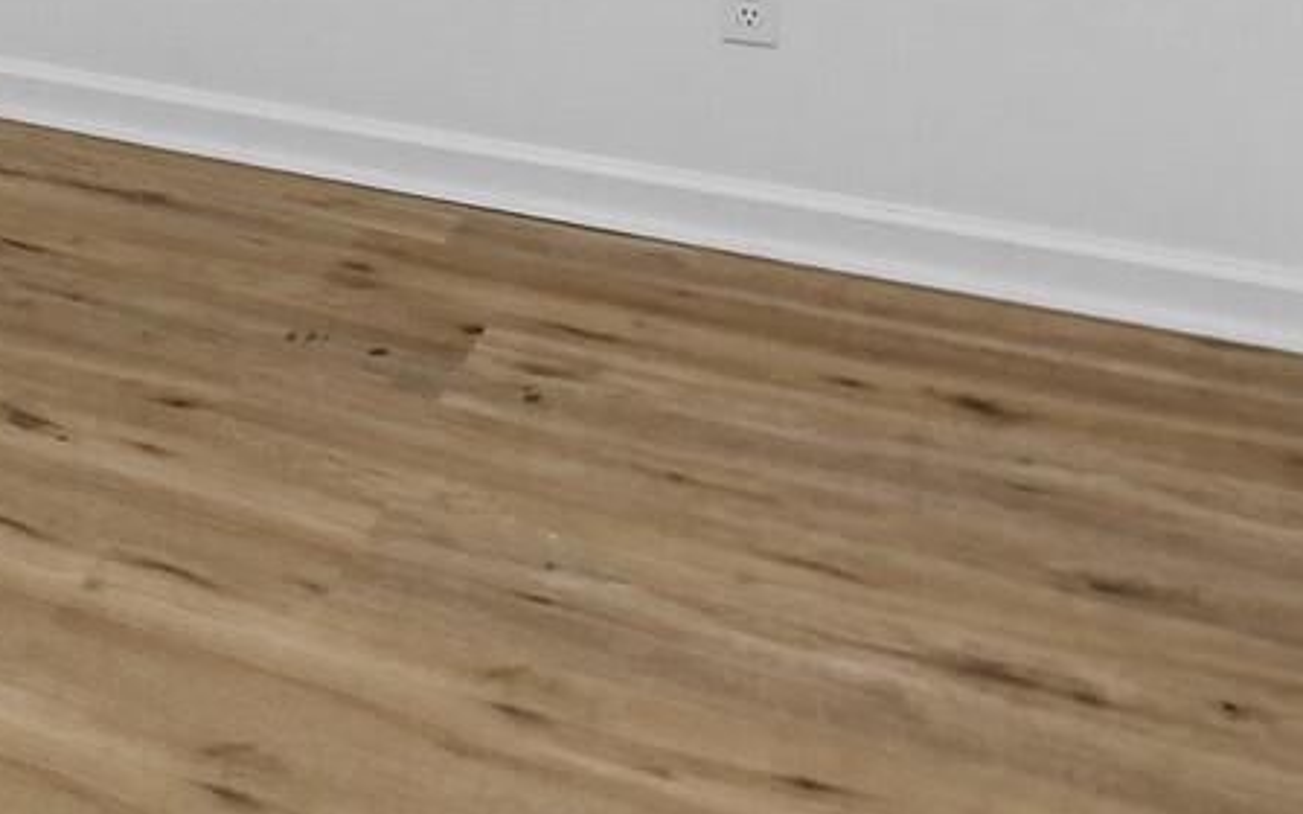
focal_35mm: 53
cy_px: -695
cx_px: -115
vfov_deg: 18.5
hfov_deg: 33.5
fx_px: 1882
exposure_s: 1/15
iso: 400
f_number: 4
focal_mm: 7
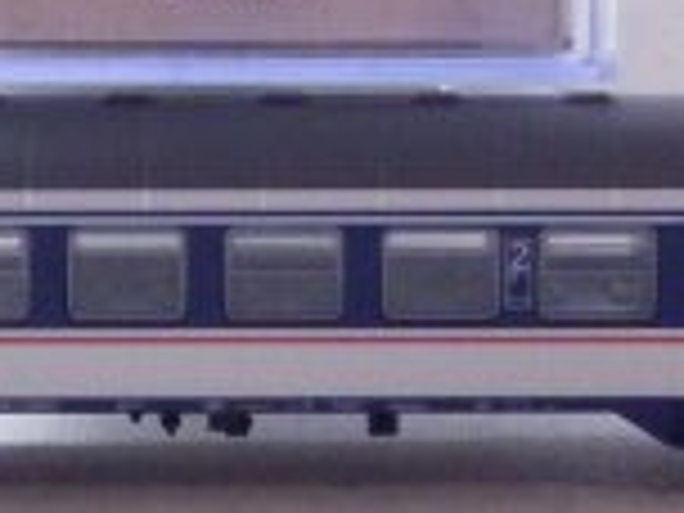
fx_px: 5157
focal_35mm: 261
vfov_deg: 5.7
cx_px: 212
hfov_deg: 7.6
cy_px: 54
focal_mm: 11.9
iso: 800
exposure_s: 1/160
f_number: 4.4
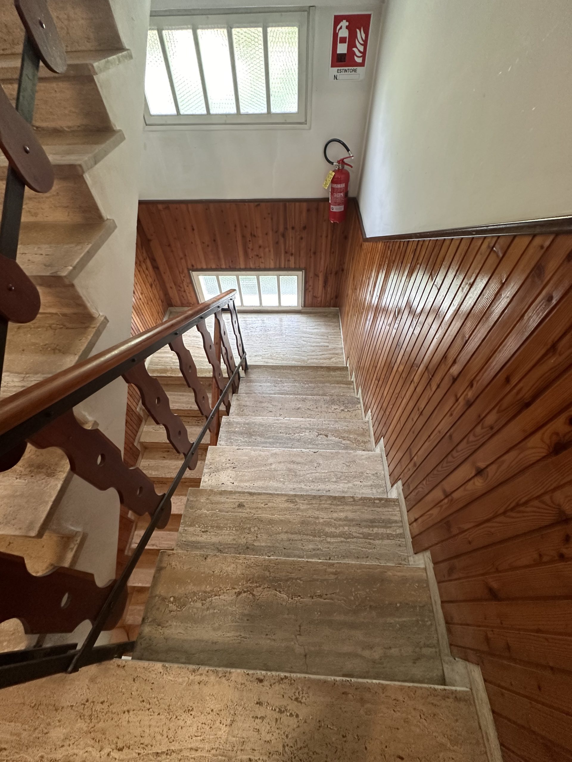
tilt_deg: -52.6
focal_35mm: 14
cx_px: 286
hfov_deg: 85.7
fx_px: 308
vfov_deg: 102.1
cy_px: 381
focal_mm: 2.22
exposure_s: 1/75
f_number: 2.2
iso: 320
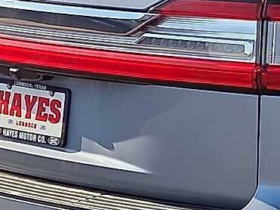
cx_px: 422
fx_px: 1464
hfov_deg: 10.5
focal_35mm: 181
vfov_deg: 8.2
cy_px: 48
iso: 25
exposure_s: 1/1250
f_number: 1.8
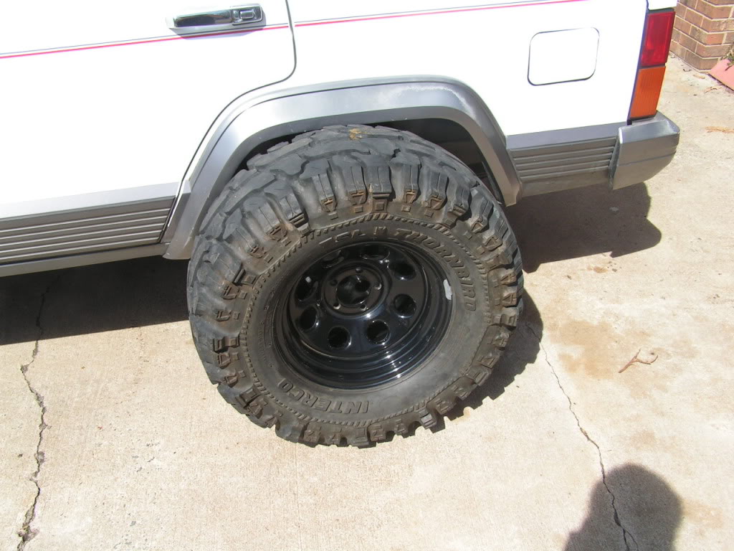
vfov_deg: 37.7
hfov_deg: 49.0
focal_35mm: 38
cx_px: 367
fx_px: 806
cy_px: 276
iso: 50
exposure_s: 1/200
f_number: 5.6
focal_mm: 6.3
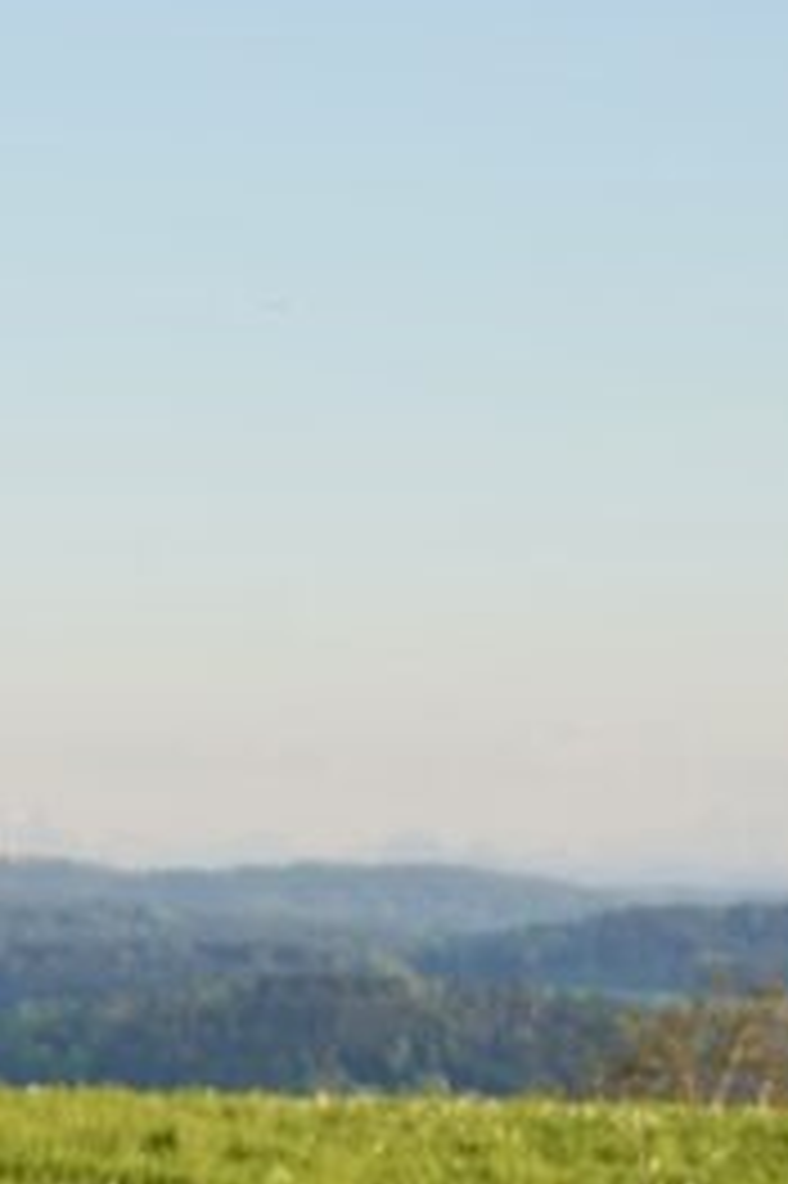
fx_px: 7923
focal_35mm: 241
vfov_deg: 8.4
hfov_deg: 5.7
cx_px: -153
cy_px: 1765
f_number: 5.6
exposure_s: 1/125
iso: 100
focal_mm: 55
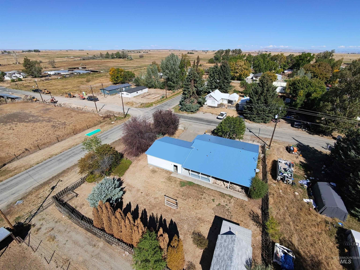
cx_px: 180
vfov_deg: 78.1
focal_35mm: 16
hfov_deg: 94.5
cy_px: 135
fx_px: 166
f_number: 2.55
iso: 104
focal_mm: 16
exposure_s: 1/1952
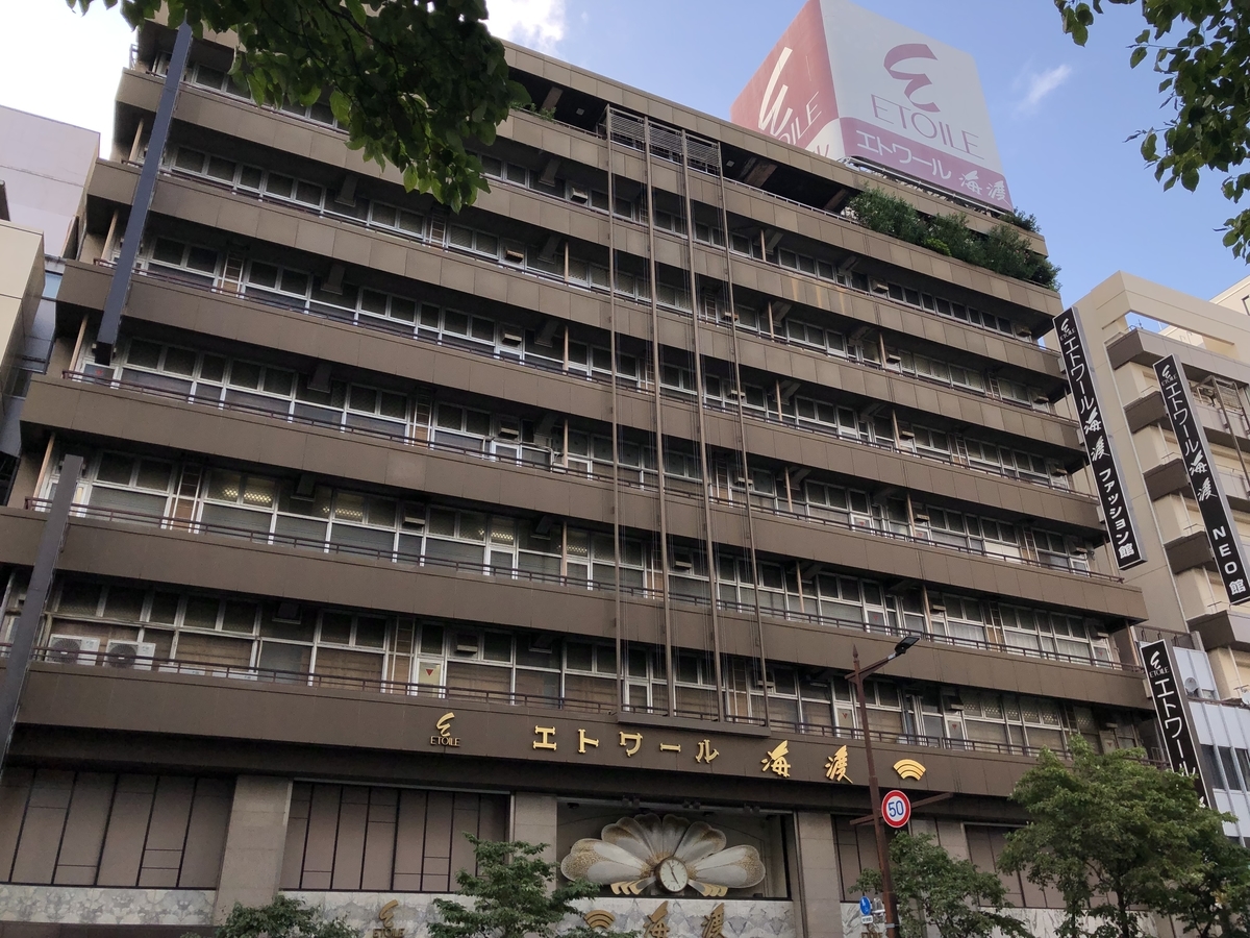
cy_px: 469
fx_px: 1011
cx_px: 625
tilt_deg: +28.8
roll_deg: +1.8
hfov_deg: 63.4
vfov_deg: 49.7
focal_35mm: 28
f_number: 1.8
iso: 20
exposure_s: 1/656
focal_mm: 4
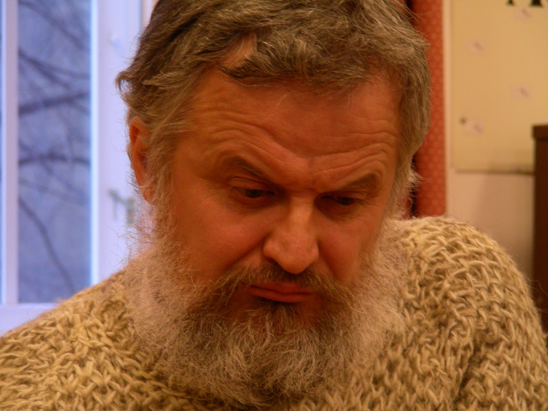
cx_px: 274
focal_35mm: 172
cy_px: 206
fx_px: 2723
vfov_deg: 8.6
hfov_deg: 11.5
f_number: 3.5
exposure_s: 1/9.9
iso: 200
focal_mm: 28.7
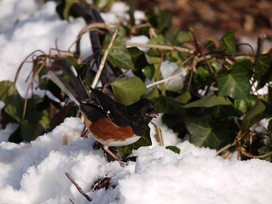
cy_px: 102
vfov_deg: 3.3
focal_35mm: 456
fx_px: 3583
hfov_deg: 4.3
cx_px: 136
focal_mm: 228
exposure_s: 1/400
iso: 100
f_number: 6.3
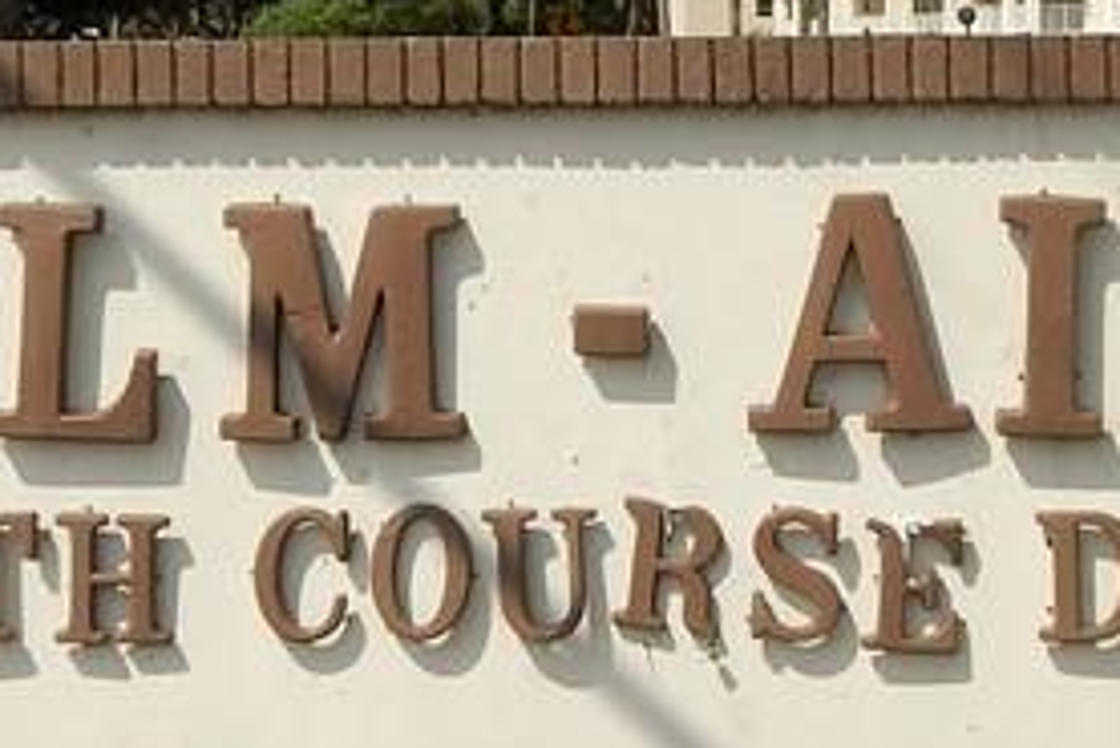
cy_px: 24
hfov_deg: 21.2
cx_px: 578
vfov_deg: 14.1
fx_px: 2988
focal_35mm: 96
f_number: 6.1
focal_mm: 4.5
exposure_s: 1/640
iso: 125
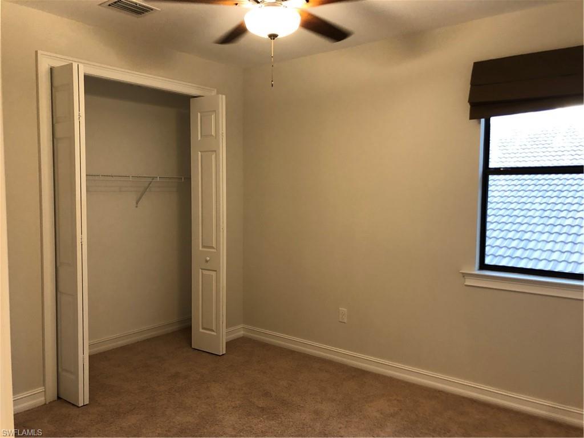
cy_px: 219
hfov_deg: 63.4
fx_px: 472
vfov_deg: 49.7
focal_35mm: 28
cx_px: 292
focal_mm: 4
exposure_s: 1/15
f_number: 1.8
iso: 64
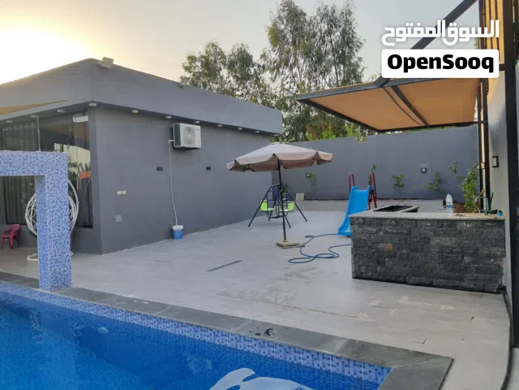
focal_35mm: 26
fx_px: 390
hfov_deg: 67.3
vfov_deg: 53.1
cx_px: 260
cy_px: 195
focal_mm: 4.32
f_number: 1.7
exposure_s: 1/724
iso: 50
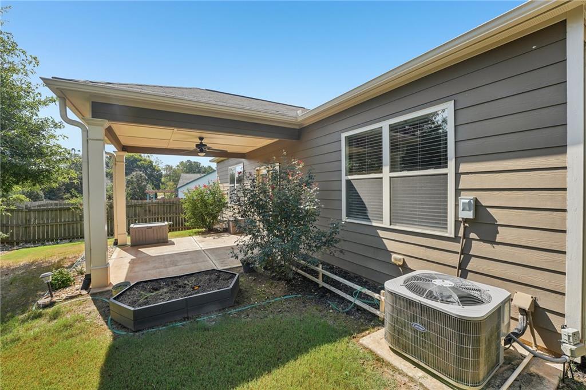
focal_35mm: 15
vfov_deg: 78.7
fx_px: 237
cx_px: 293
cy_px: 195
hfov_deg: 102.0
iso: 100
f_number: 8
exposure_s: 1/125
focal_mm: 14.6
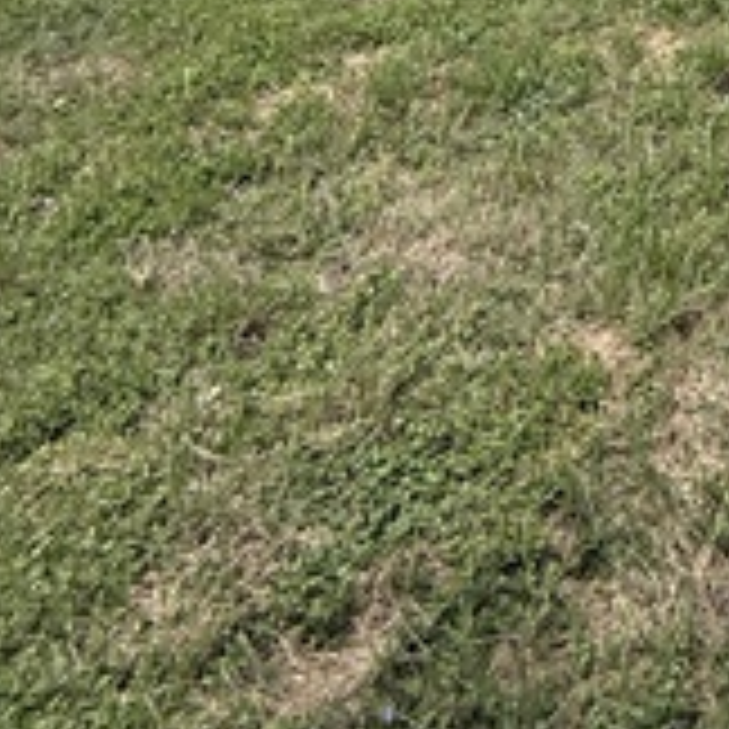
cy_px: -522
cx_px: 922
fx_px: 1167
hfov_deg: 28.9
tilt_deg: -4.6
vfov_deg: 22.9
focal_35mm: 49
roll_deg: +1.9
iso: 50
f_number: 2.2
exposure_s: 1/1368
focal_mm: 2.22
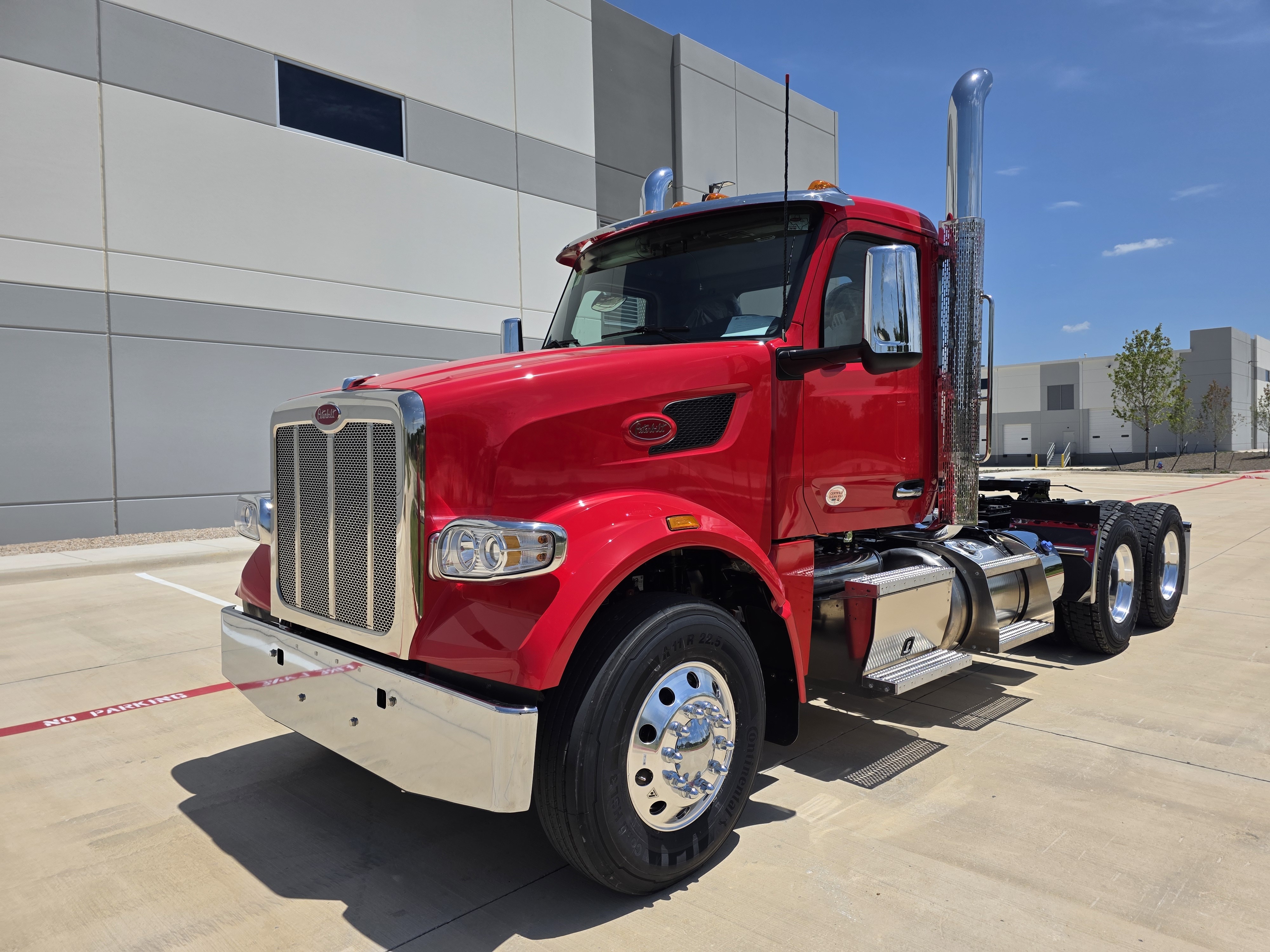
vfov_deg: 58.9
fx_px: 844
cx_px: 635
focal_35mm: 23
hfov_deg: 73.9
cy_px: 476
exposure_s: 1/7944
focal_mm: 6.3
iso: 50
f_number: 1.7
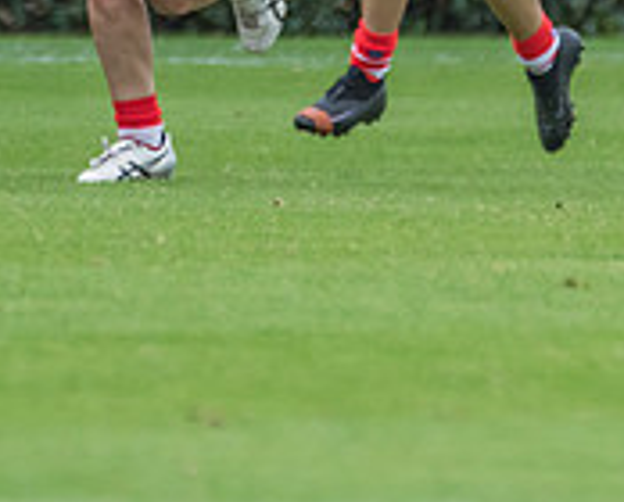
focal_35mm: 1894
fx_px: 35057
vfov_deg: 0.8
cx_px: 50
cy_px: -196
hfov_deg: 1.0
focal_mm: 420
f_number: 6
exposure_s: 1/1250
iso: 720
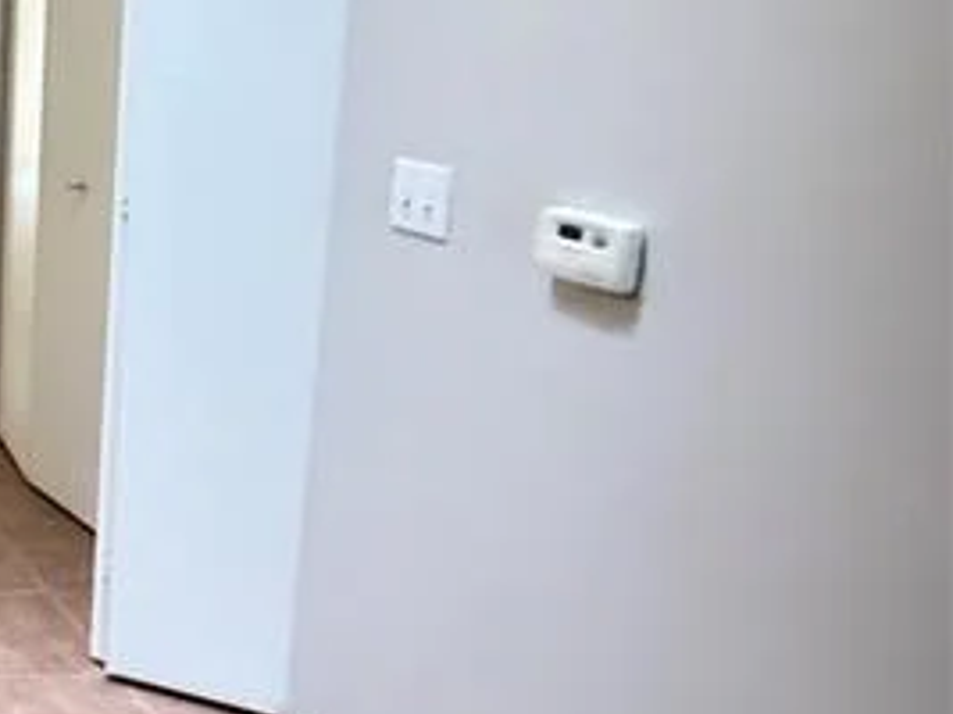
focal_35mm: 42
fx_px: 1156
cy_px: 211
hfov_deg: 28.8
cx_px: -471
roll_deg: +0.1
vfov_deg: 33.9
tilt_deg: -16.5
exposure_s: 1/47
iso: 1250
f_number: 2.2
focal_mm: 2.22
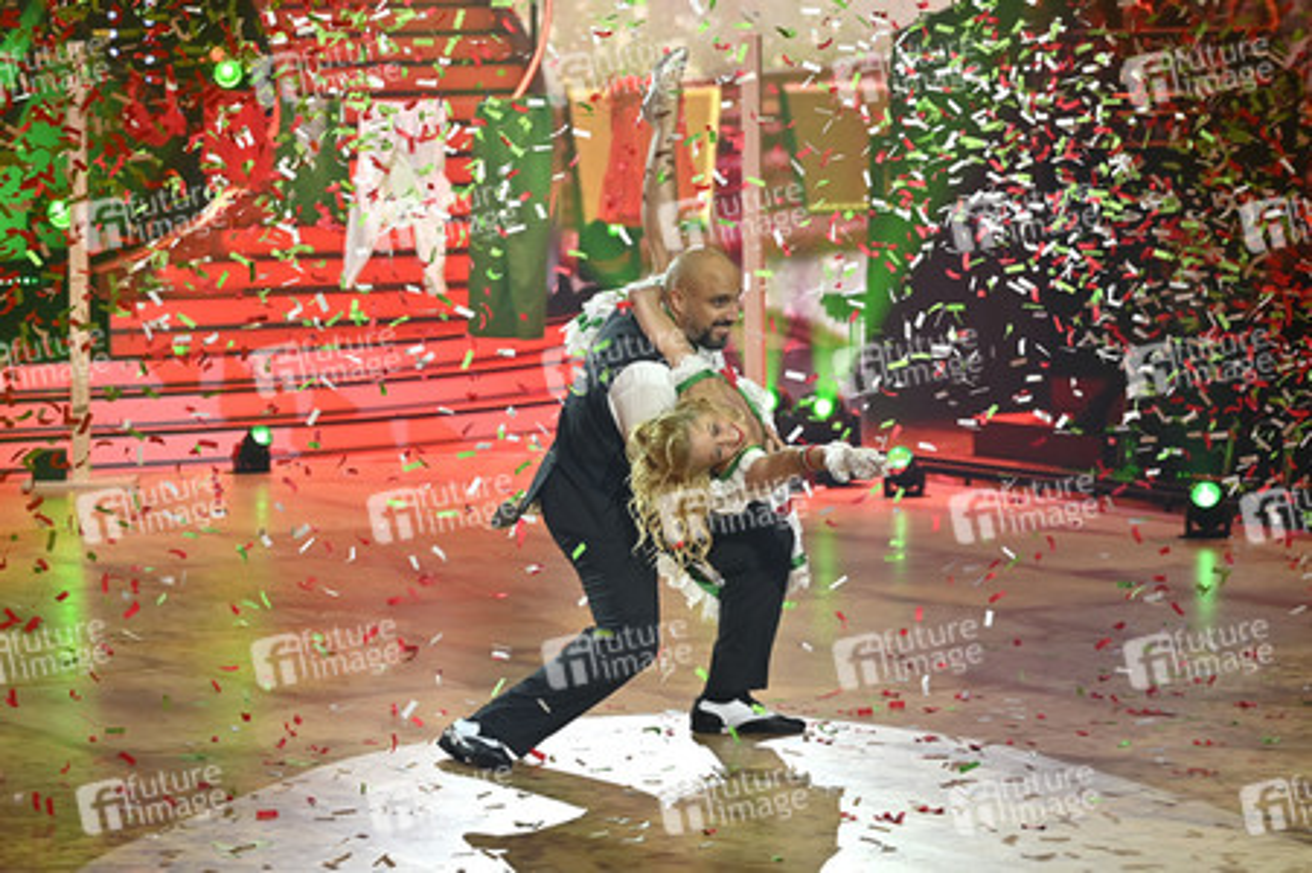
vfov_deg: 14.1
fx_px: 3532
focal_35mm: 97
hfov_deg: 21.0
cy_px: 436
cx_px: 656
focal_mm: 97
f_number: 4
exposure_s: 1/320
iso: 800
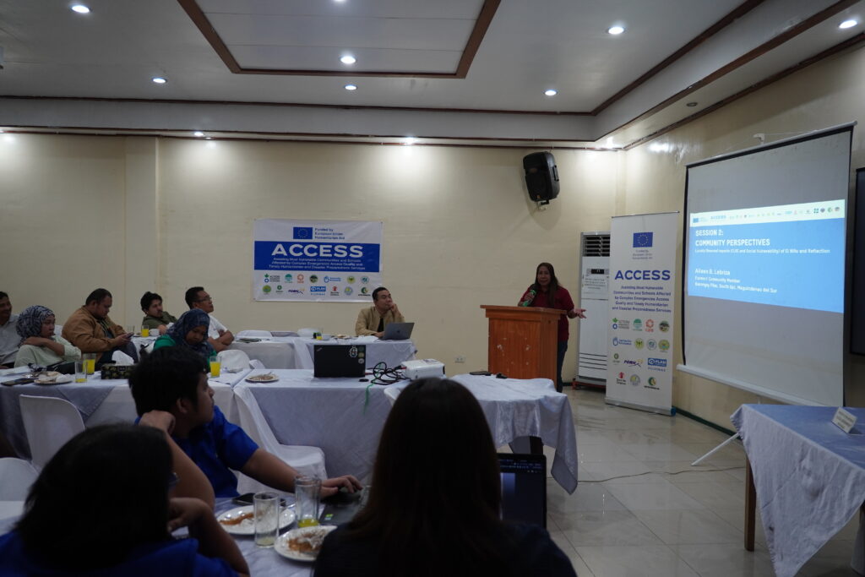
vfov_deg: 47.9
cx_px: 432
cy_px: 288
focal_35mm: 27
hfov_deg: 67.4
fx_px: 649
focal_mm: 18
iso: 500
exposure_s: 1/160
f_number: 2.8
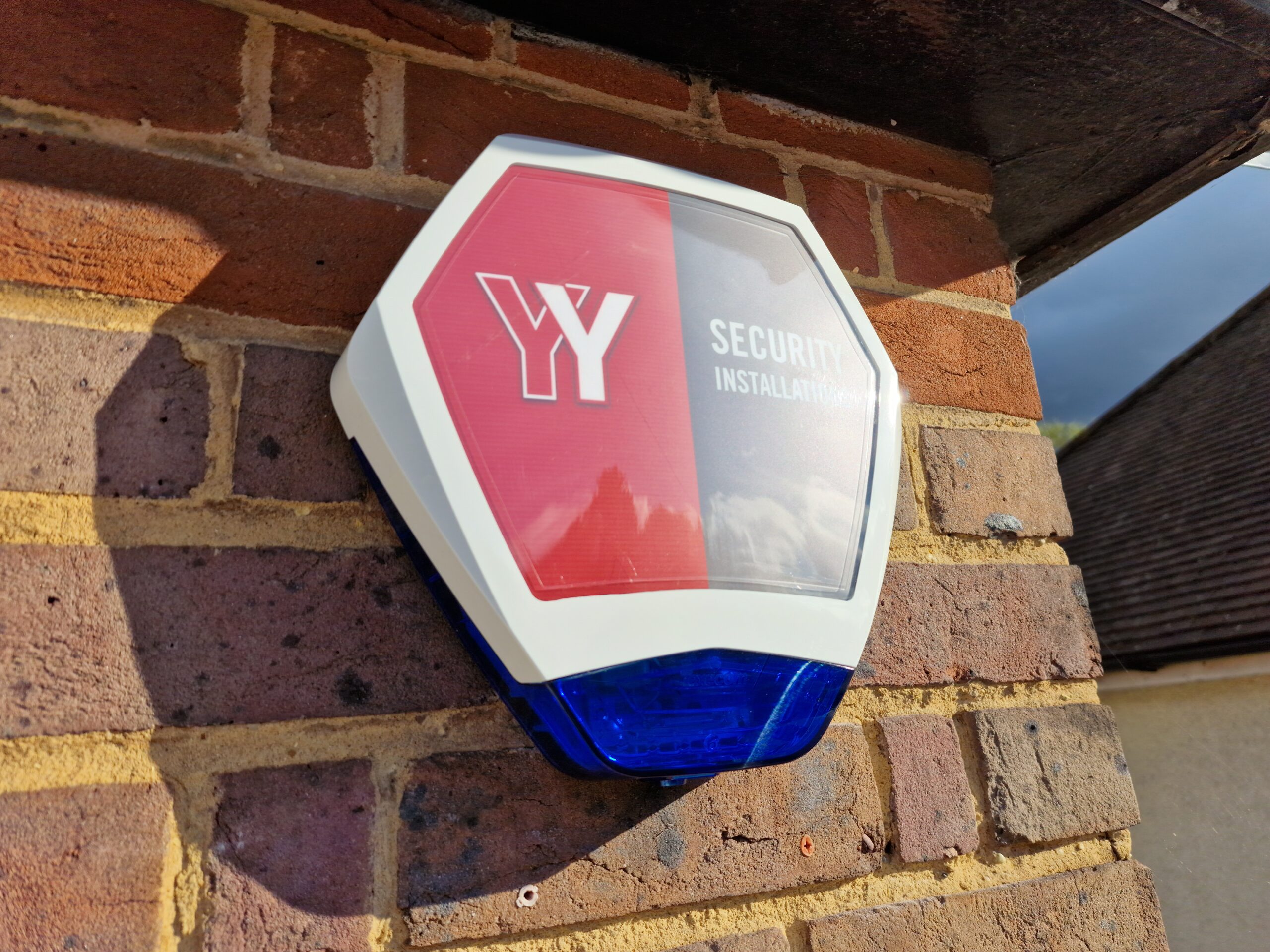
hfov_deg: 73.9
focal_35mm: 23
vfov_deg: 58.9
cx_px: 635
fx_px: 844
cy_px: 476
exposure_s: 1/1012
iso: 50
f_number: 1.8
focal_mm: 6.4
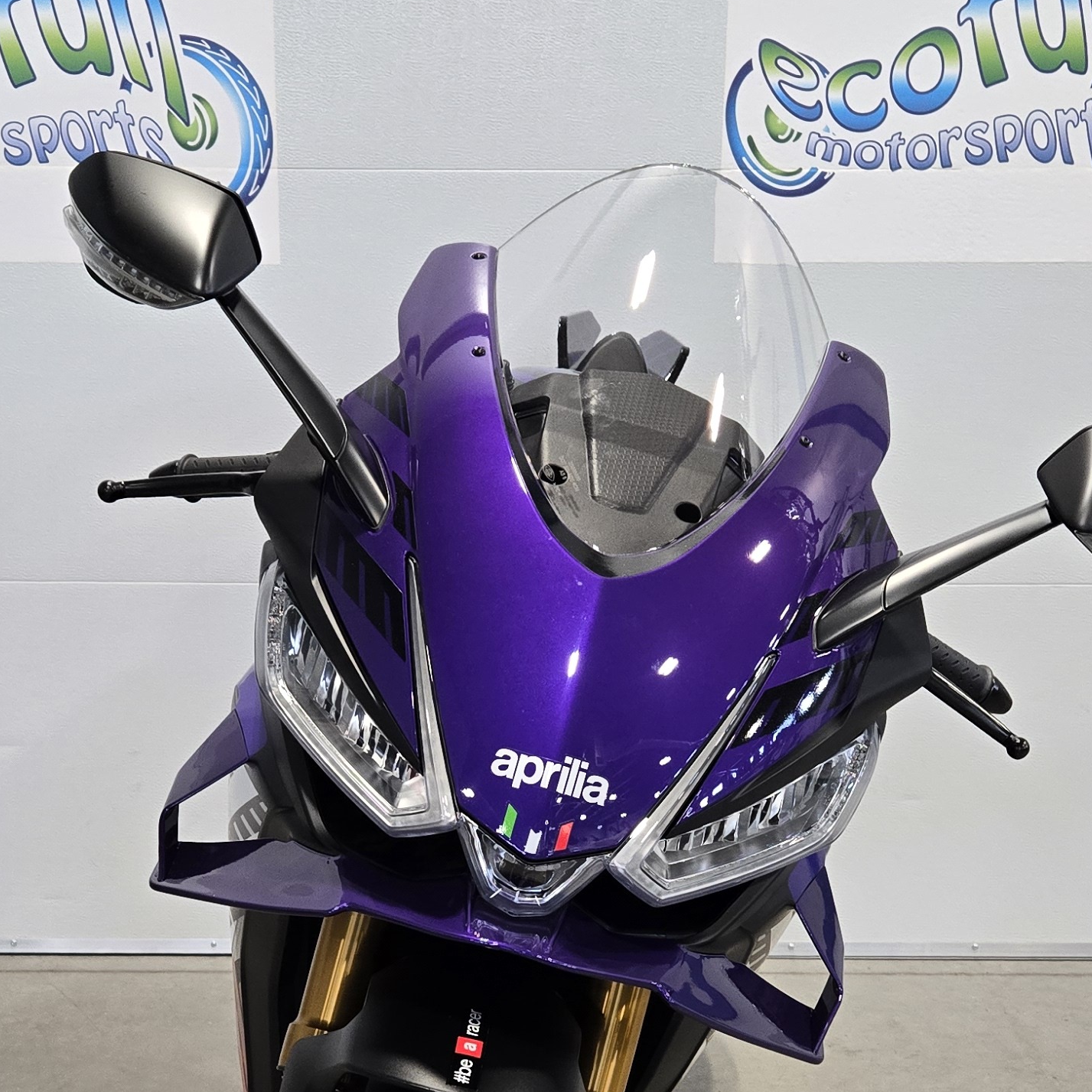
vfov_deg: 29.2
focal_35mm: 57
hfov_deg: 30.0
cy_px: 916
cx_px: 507
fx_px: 2034
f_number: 1.8
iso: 200
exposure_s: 1/120
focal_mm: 5.4
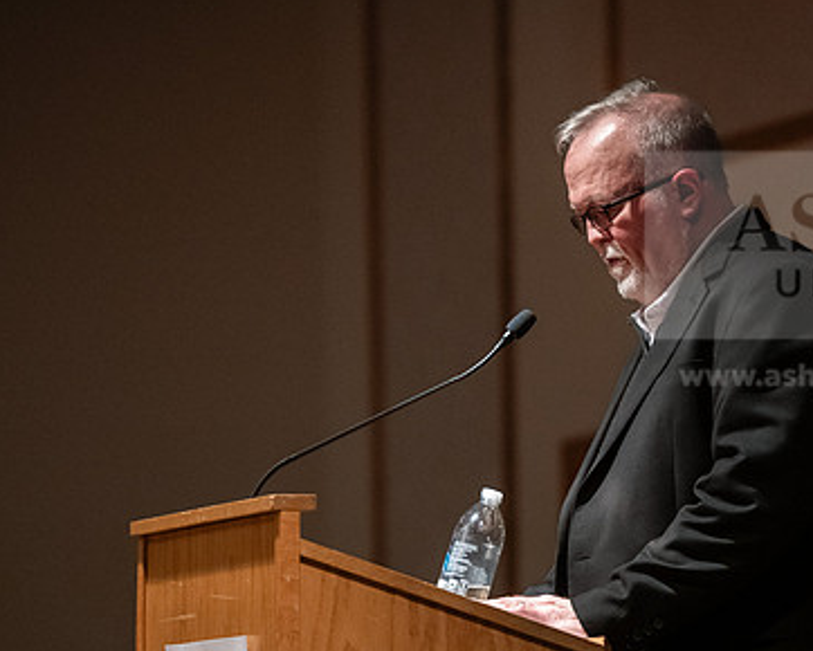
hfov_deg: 7.3
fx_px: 6332
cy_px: 423
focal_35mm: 263
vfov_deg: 5.9
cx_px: 577
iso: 4000
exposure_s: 1/200
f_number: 3.2
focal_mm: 175
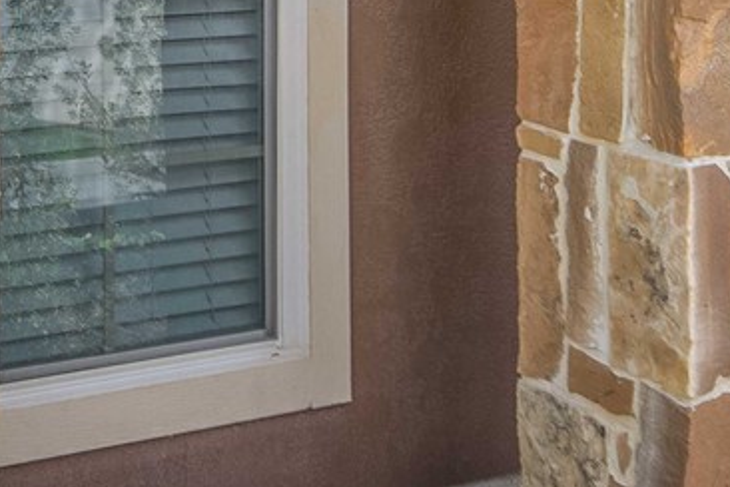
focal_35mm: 89
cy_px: -176
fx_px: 1805
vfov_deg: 14.6
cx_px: -8
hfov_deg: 22.0
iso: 100
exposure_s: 1/100
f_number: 7.1
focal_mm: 15
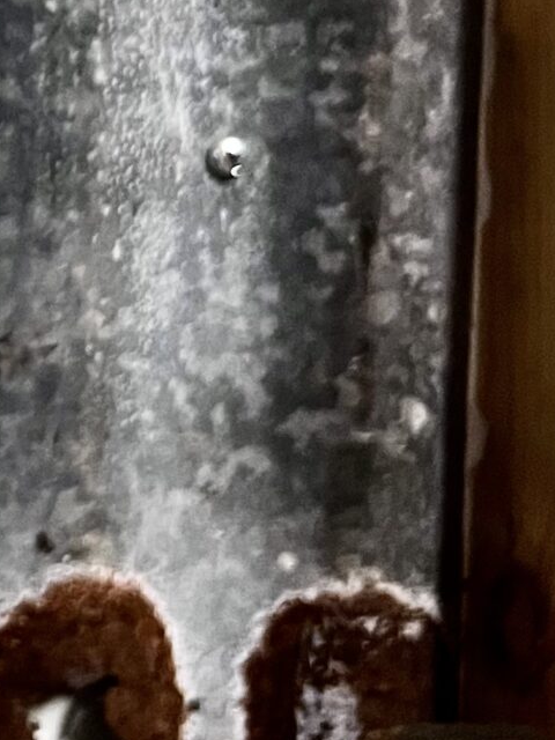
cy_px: -79
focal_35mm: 104
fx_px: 2223
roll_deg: -0.4
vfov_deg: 18.2
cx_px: -545
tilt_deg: -1.9
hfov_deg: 12.6
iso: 400
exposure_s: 1/50
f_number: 1.5
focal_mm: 5.7
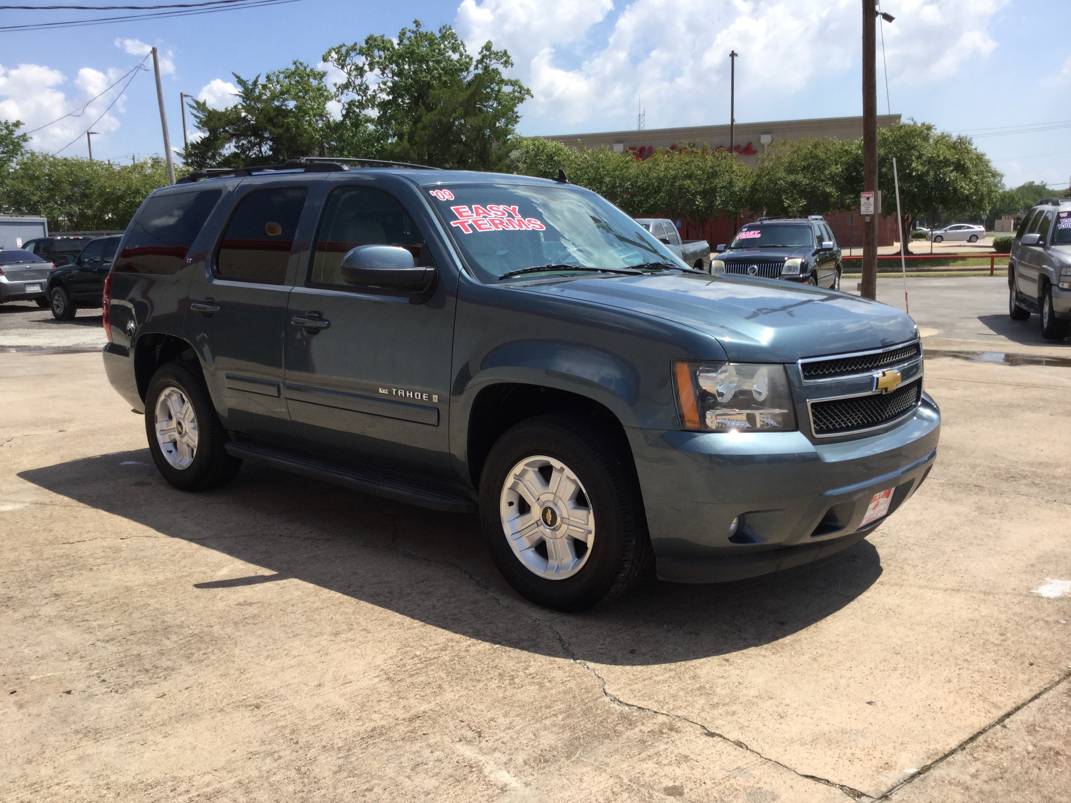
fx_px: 959
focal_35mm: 31
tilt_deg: -9.5
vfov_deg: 45.4
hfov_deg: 58.4
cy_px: 402
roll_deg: +1.1
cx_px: 536
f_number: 2.4
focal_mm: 3.3
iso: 25
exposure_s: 1/1087
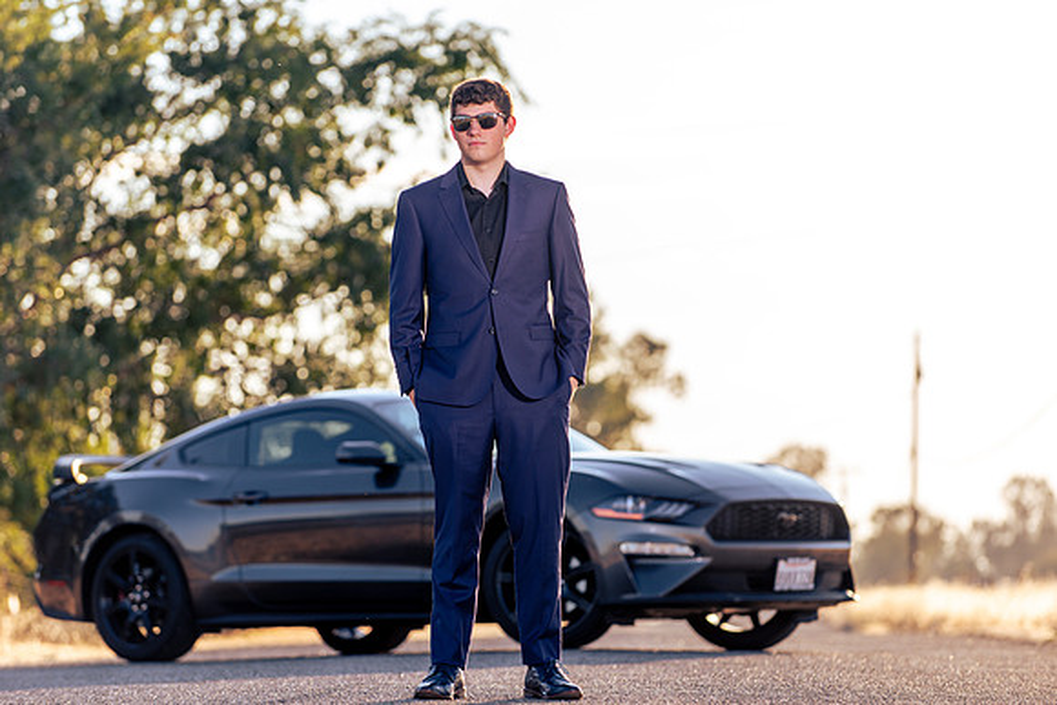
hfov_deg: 11.5
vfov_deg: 7.7
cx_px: 543
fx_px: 5240
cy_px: 353
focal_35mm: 178
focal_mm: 170
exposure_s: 1/250
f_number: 4
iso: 31
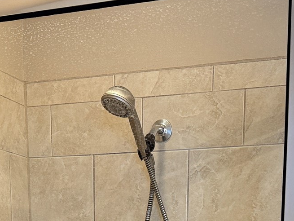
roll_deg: -0.5
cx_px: 119
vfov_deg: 17.5
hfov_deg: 25.9
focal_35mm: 75
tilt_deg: -6.8
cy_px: 339
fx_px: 637
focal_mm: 6.76
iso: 200
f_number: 1.78
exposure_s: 1/60
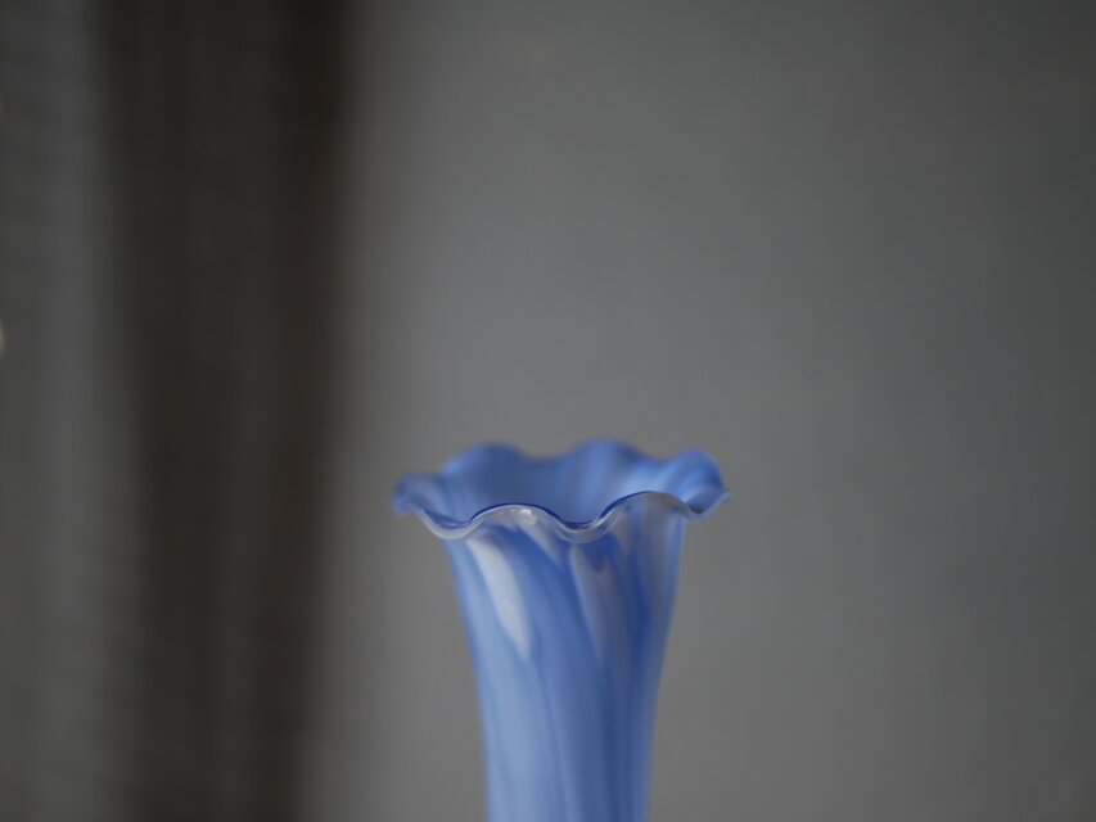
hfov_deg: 38.2
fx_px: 1583
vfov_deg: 29.1
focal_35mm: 50
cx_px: 548
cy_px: 411
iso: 200
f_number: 1.7
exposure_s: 1/125
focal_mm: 25
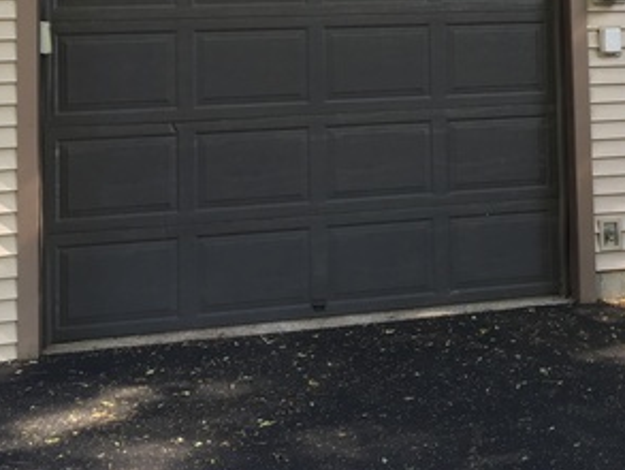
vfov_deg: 21.4
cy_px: -19
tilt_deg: +4.2
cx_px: 547
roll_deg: +1.1
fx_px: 1192
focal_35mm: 66
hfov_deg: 28.4
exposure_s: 1/120
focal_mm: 4.15
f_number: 2.2
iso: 40
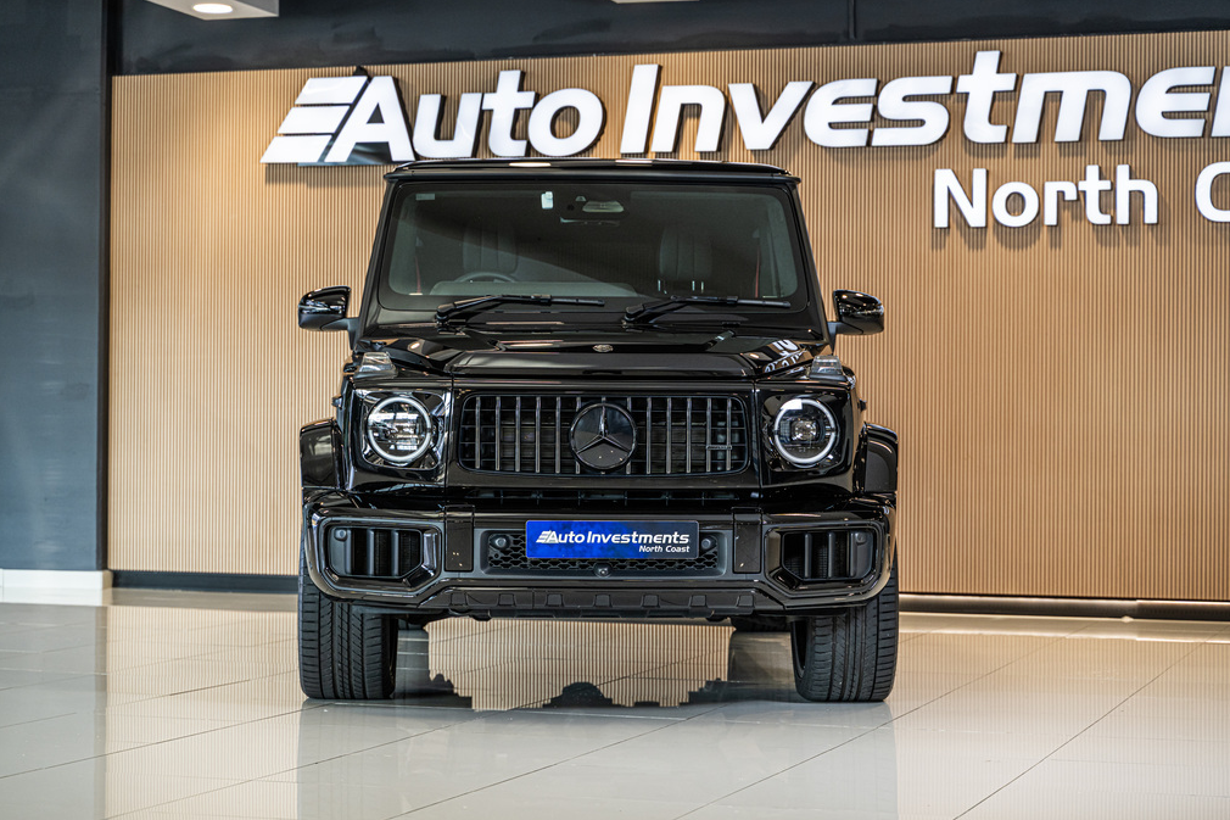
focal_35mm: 76
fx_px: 2596
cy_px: 408
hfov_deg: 26.7
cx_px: 610
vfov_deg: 17.9
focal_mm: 75
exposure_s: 1/160
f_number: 4
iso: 500
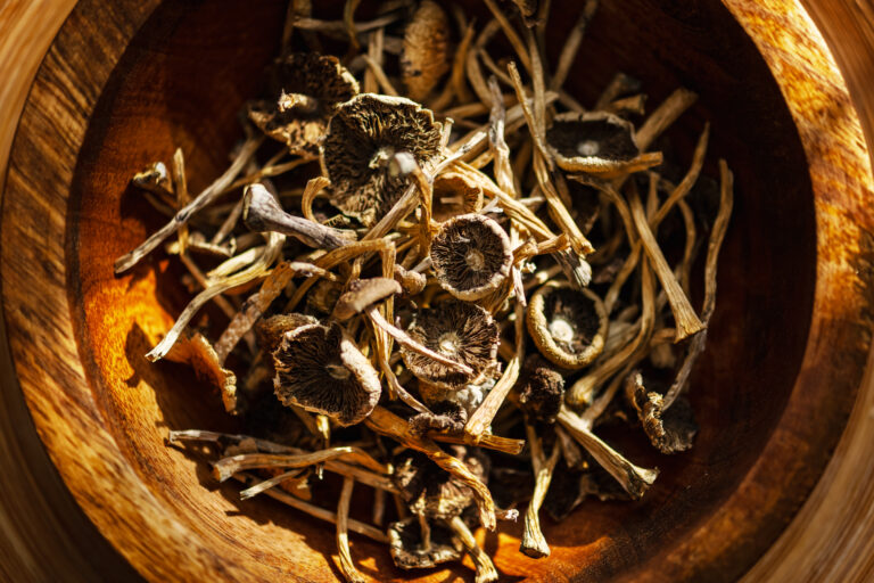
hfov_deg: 19.5
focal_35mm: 105
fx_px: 2549
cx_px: 437
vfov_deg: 13.0
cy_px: 292
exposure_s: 1/400
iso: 200
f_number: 3
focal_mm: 105
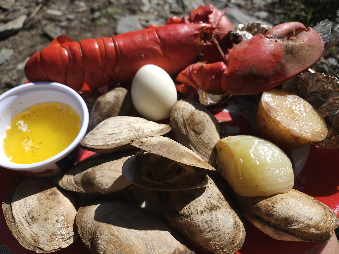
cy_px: 127
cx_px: 170
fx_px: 225
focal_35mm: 23
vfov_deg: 58.9
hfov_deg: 73.9
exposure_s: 1/2144
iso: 50
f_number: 1.8
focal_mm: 5.4
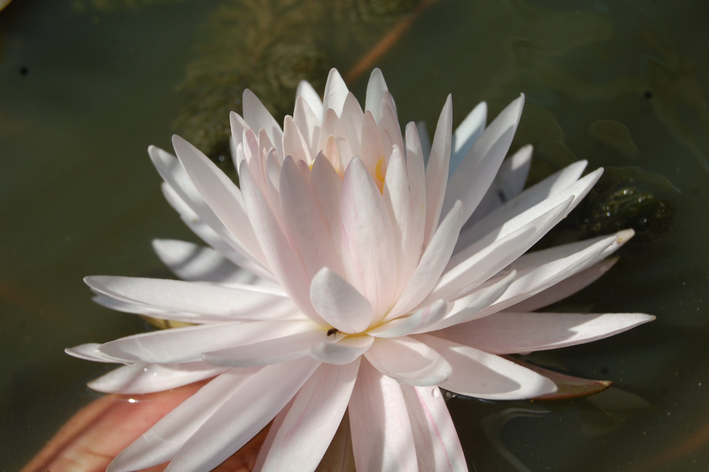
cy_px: 236
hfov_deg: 27.0
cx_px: 354
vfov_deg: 18.1
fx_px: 1476
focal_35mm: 75
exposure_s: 1/400
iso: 200
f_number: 10
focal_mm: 50
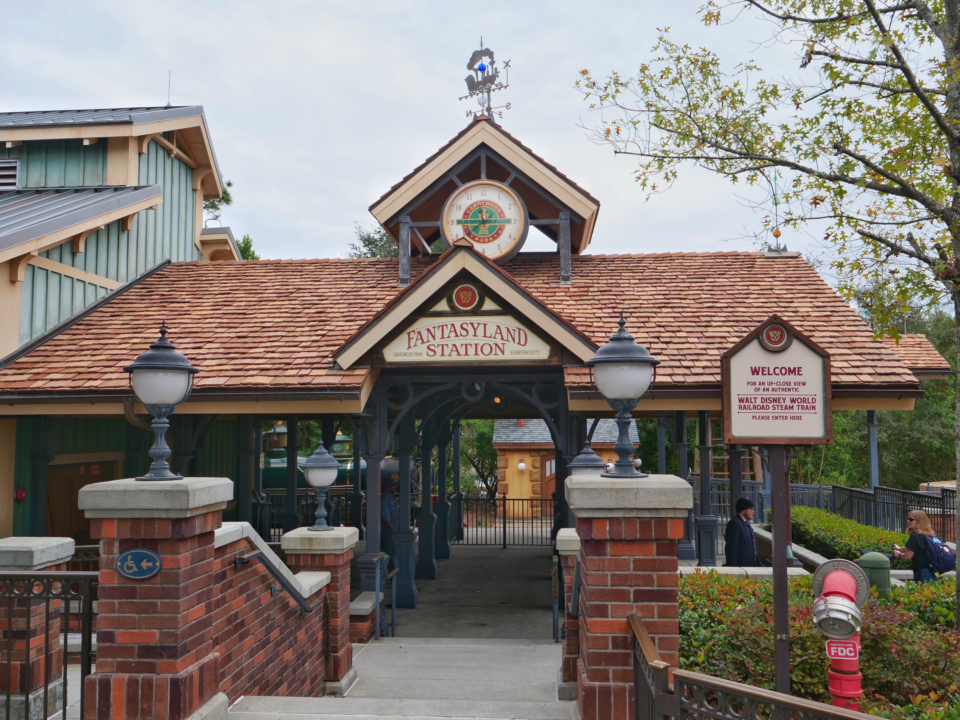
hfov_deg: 56.8
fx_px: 887
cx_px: 480
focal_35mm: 32
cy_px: 360
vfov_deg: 44.2
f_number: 6.3
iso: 200
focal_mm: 16
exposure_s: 1/200
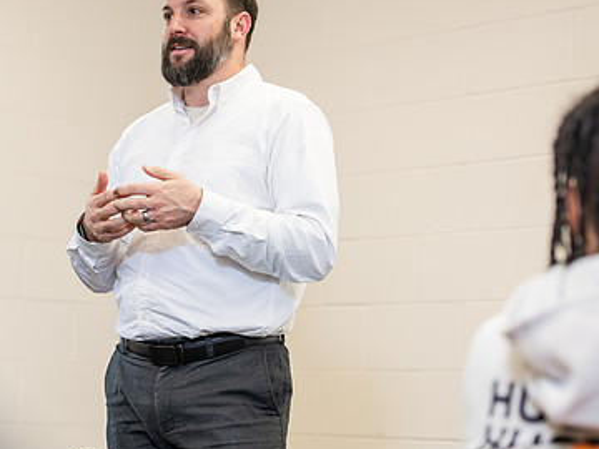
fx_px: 2094
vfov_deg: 12.2
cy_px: 195
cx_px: 150
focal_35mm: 121
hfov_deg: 16.2
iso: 1000
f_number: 3.2
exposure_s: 1/200
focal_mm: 78
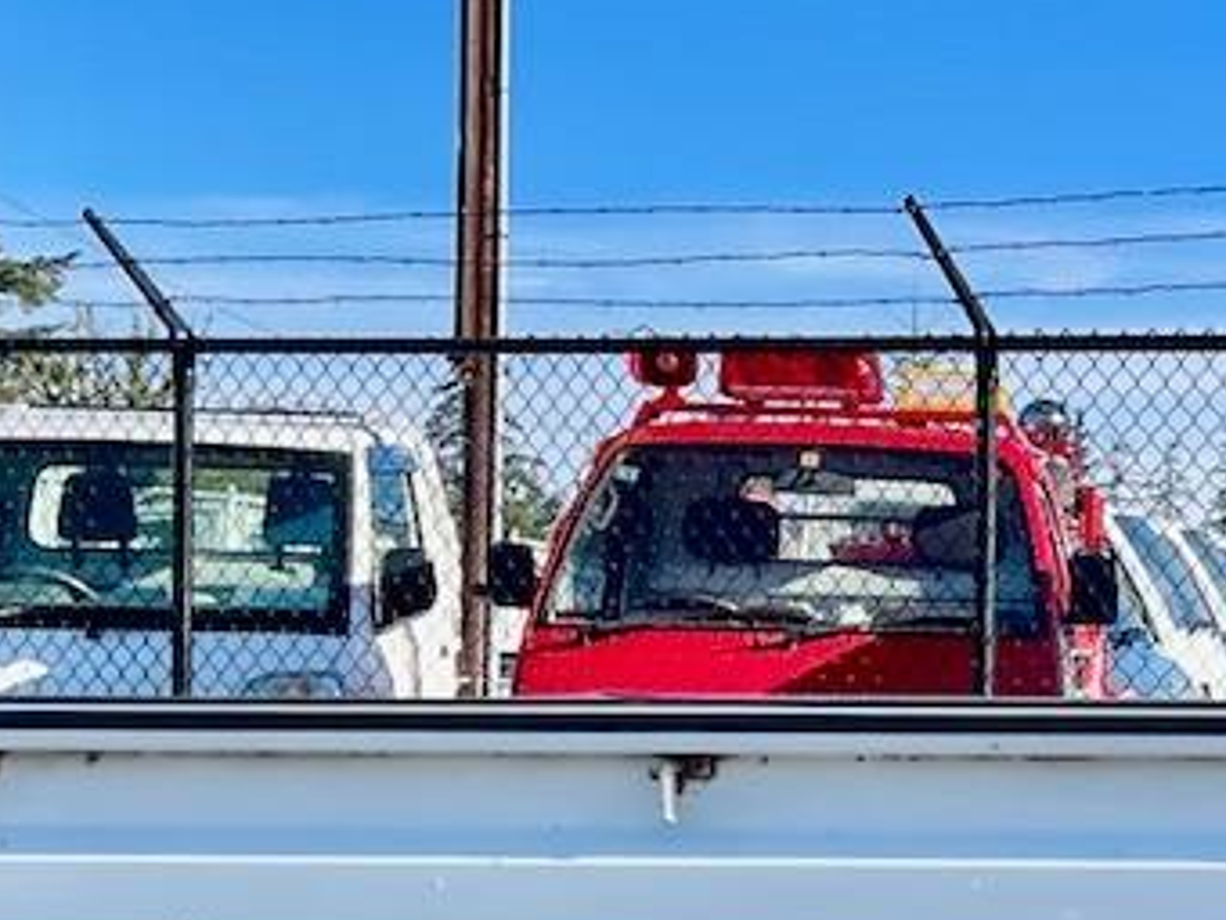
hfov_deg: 17.8
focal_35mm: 94
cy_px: 848
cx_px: 2037
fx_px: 3329
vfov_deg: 15.5
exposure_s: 1/1946
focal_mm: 5.1
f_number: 1.6
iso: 32
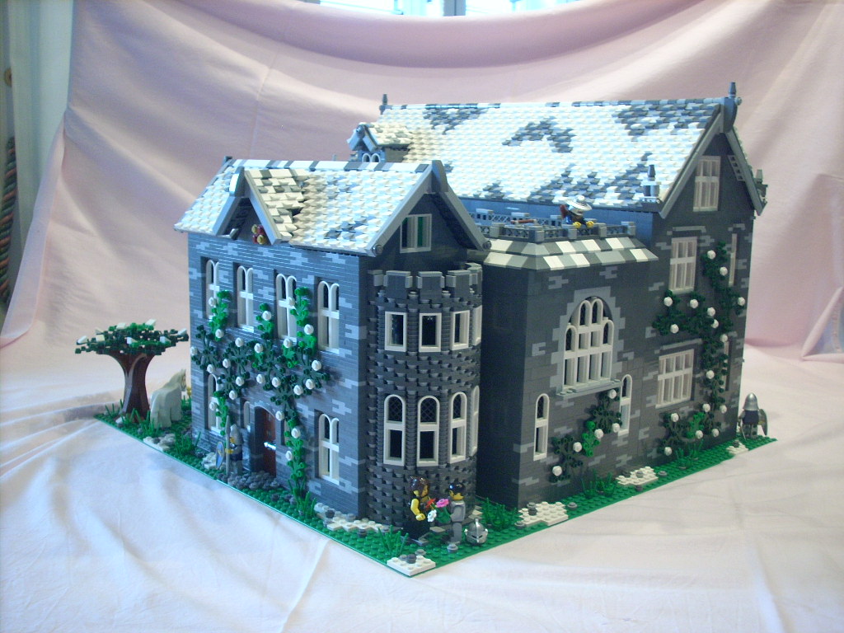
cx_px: 422
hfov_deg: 50.1
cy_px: 316
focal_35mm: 37
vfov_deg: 38.7
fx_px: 902
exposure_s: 1/13.5
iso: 200
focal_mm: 6.2
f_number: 2.8
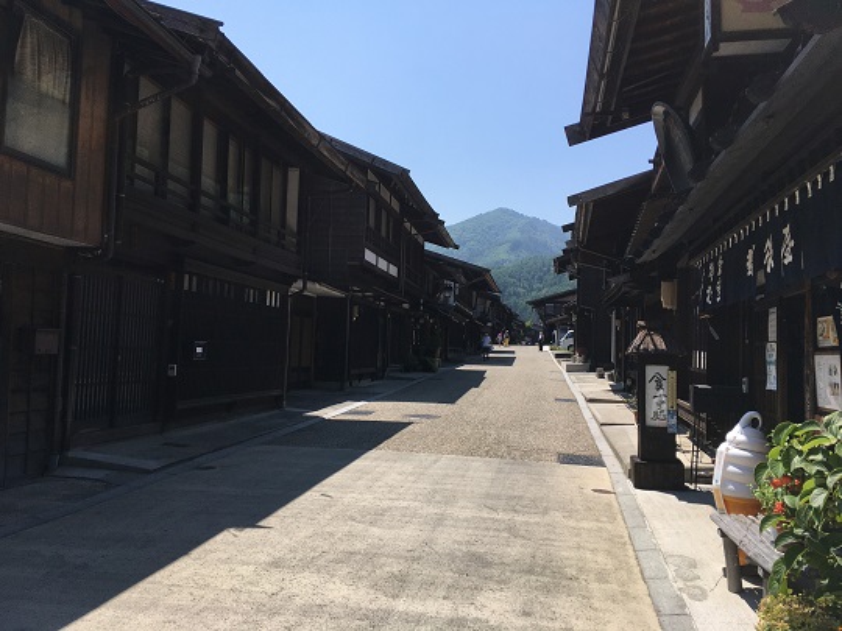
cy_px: 316
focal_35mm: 29
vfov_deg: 48.2
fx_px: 705
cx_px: 421
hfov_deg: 61.7
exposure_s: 1/1508
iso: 25
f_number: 2.2
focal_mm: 4.15
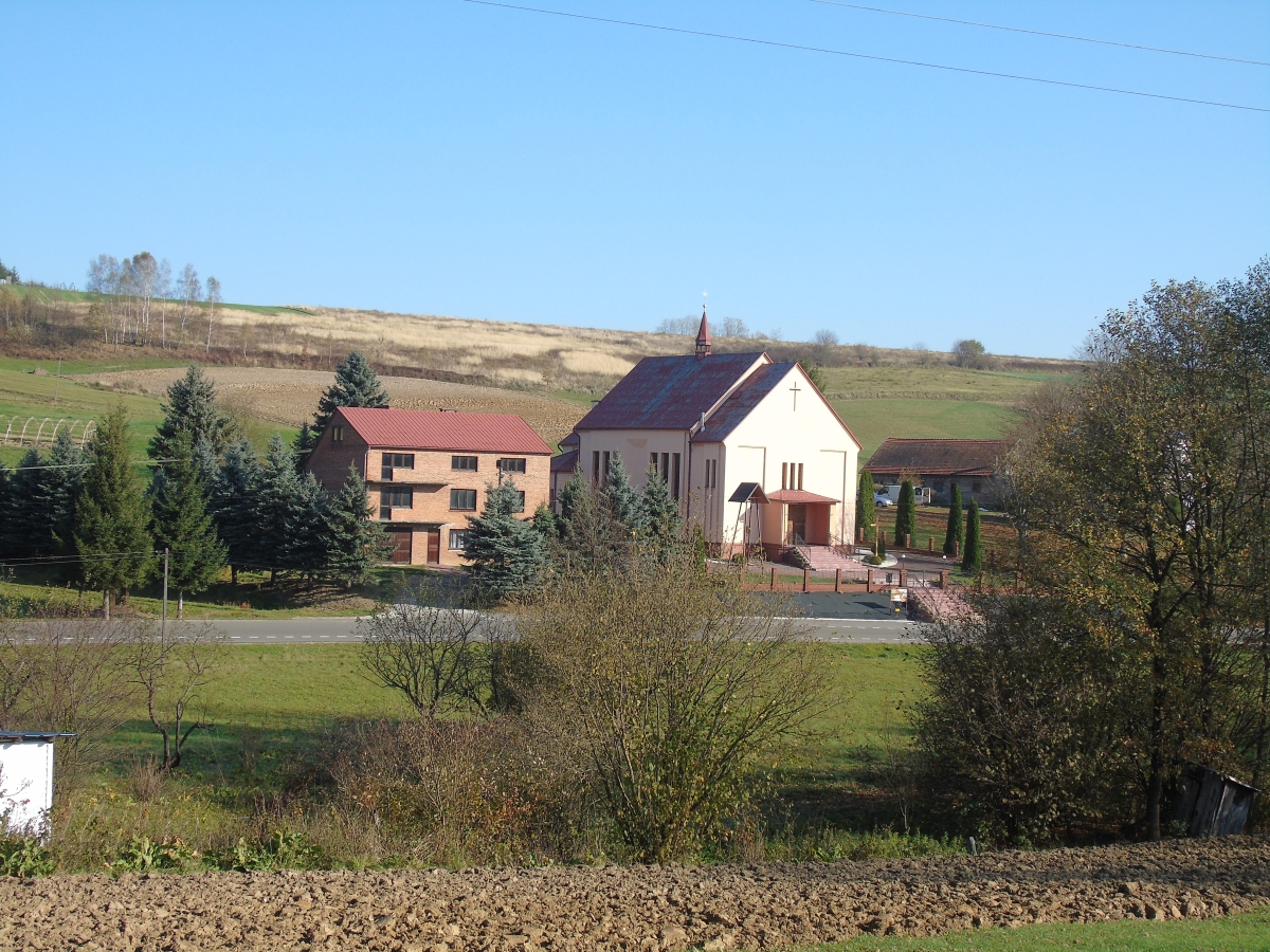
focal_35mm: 54
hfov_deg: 35.5
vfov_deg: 27.0
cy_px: 476
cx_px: 635
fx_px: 1981
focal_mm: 9.6
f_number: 4.3
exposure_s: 1/400
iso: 80
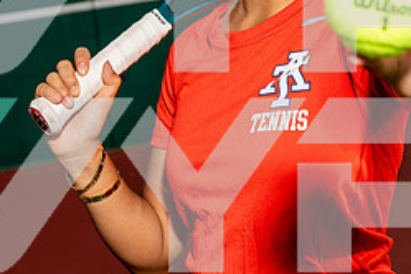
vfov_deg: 12.6
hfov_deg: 19.0
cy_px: -14
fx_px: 1221
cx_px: 271
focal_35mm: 107
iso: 100
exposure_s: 1/640
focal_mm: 46
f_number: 5.6
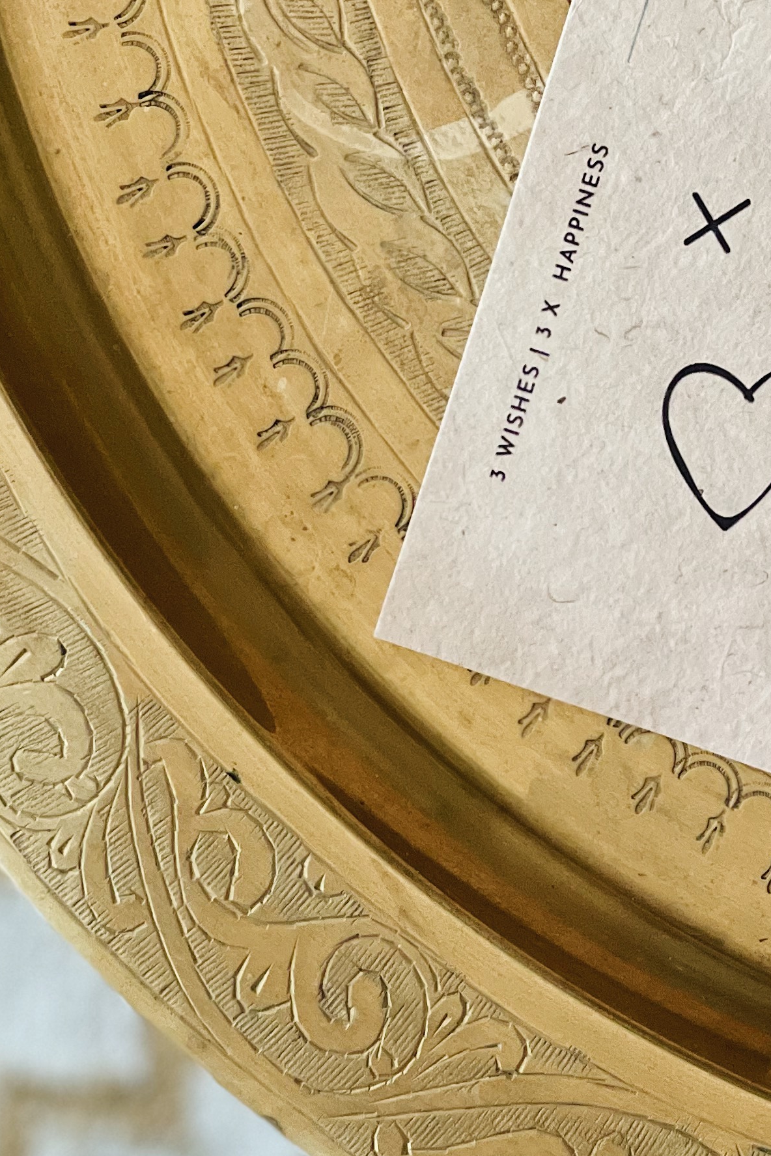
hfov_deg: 9.0
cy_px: 545
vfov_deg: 13.6
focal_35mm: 151
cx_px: 931
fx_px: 4850
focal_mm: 7.5
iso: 250
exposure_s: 1/121
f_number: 2.2
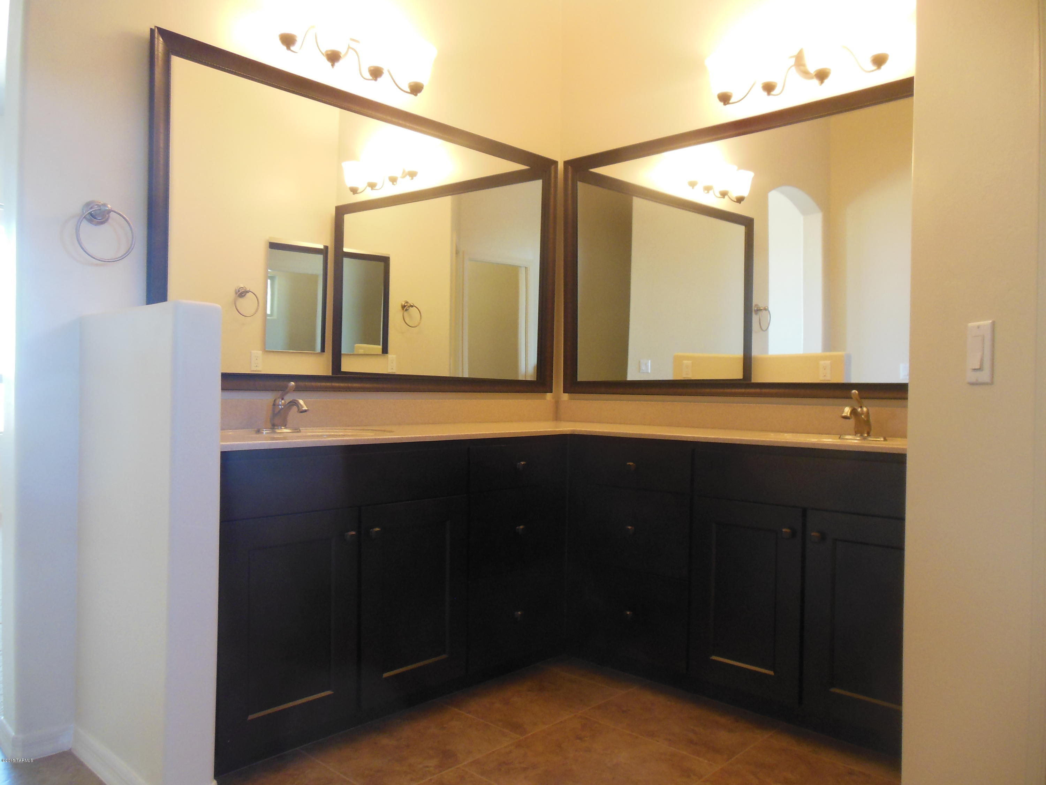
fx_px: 755
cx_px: 523
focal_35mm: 25
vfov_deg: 54.9
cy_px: 392
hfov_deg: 69.4
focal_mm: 4.5
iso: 320
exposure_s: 1/30
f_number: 3.2
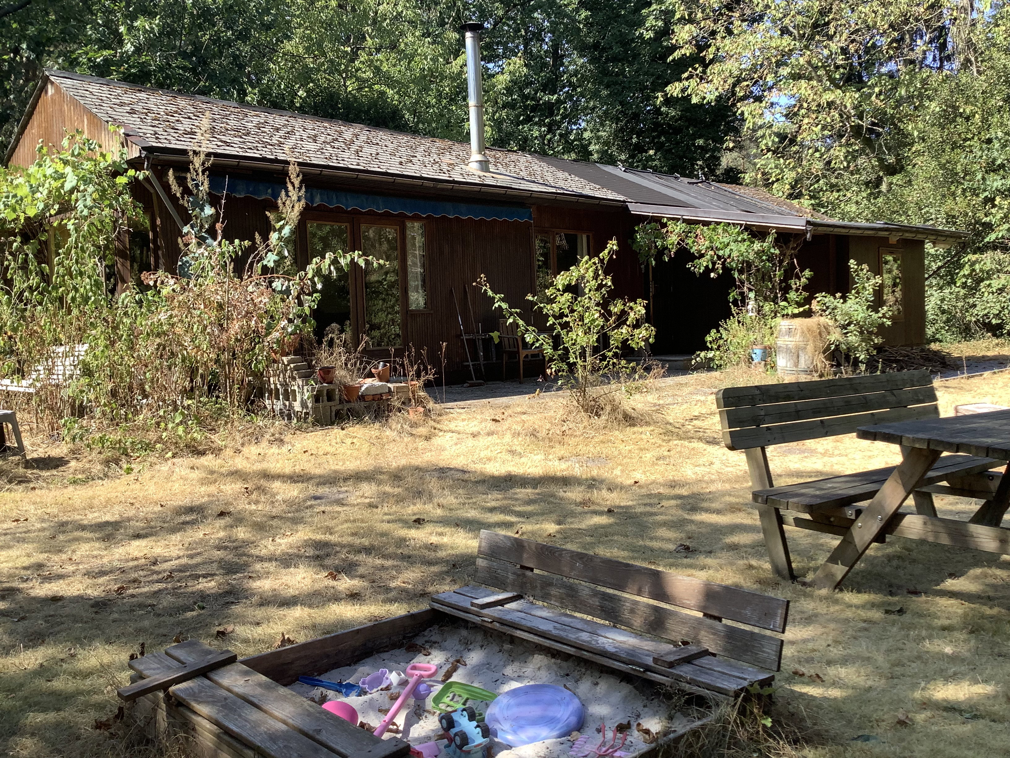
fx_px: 904
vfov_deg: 45.4
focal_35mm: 31
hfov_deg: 58.4
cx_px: 505
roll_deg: +1.8
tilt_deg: -4.3
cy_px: 379
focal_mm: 3.3
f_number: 2.4
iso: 25
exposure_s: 1/364
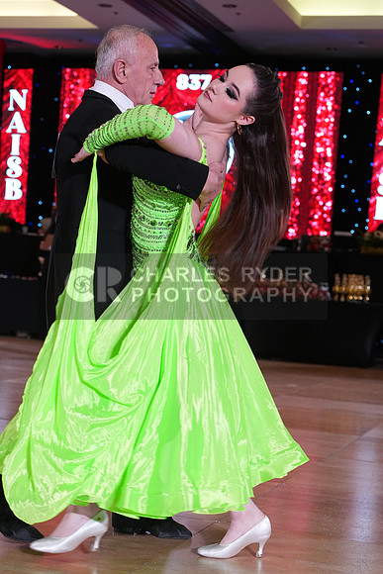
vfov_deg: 28.8
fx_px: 1116
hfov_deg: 19.5
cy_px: 287
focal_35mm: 70
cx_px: 192
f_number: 5
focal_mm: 70
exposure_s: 1/250
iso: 2500
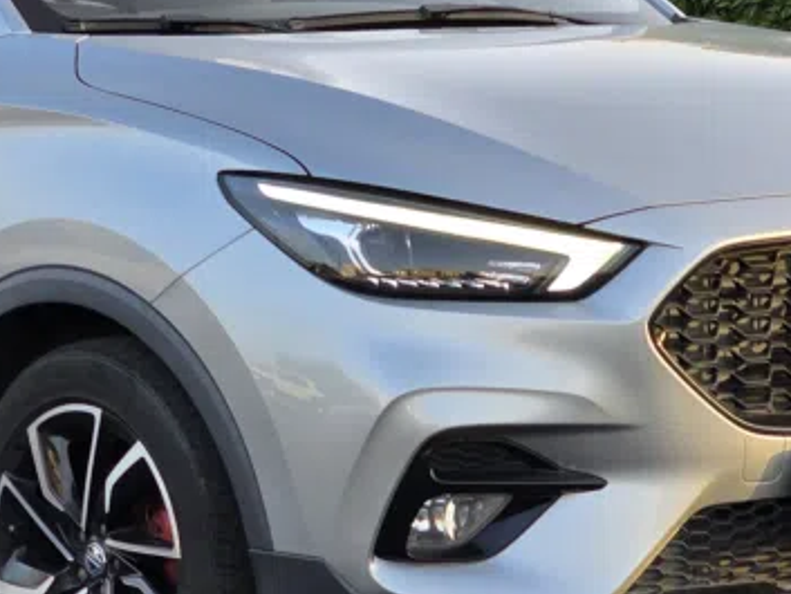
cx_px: 146
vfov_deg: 7.4
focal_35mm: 200
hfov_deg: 9.9
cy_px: 164
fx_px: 4572
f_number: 2.4
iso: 50
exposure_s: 1/286
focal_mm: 7.9
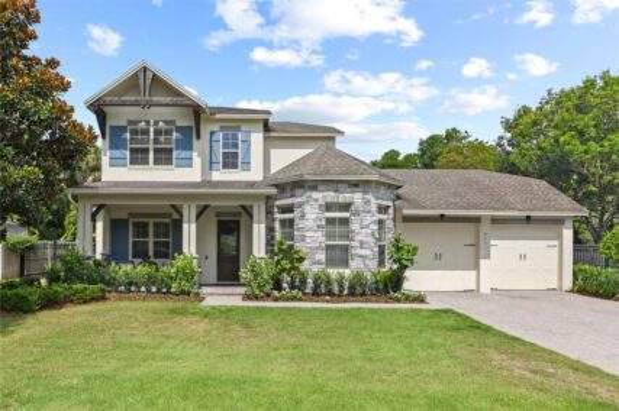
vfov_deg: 67.3
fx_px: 309
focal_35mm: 18
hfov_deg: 90.0
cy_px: 206
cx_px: 310
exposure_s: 1/30
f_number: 11
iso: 160
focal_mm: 18
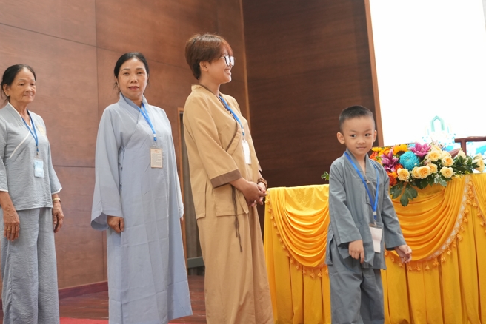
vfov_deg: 25.8
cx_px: 185
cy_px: 96
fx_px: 702
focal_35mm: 52
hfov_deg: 38.0
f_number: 2.5
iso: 2000
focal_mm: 35
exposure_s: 1/160
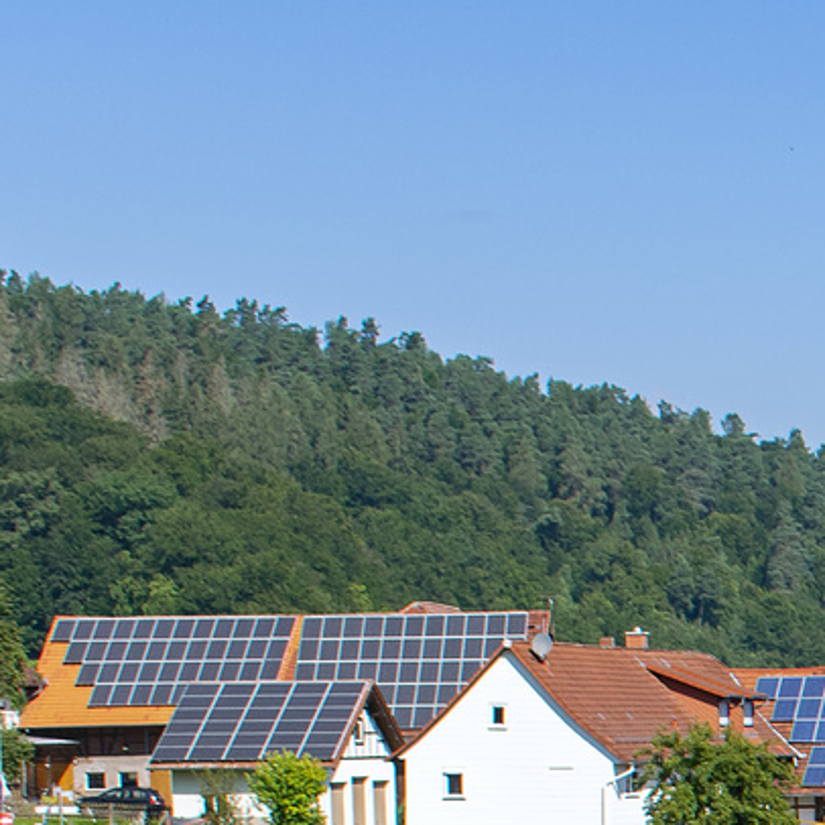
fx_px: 4557
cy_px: 1189
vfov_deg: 10.1
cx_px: 1741
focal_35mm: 169
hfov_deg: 9.5
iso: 200
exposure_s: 1/640
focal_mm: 28
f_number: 8
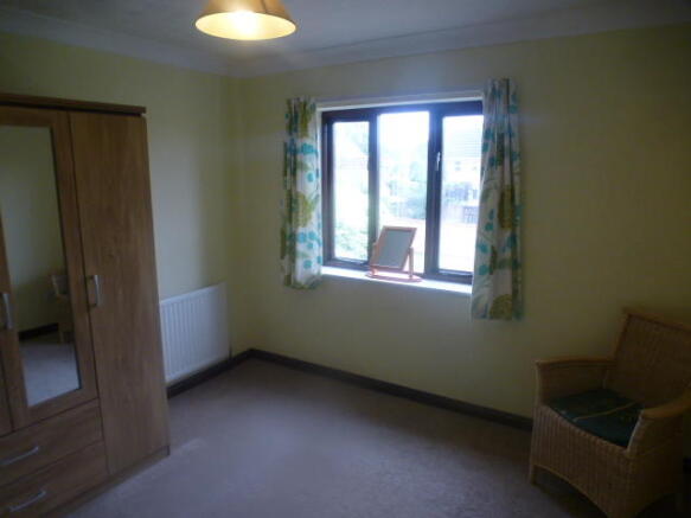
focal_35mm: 24
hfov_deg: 71.6
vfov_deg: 56.8
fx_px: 479
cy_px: 259
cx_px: 346
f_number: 3.3
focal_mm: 4.3
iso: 320
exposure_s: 1/60
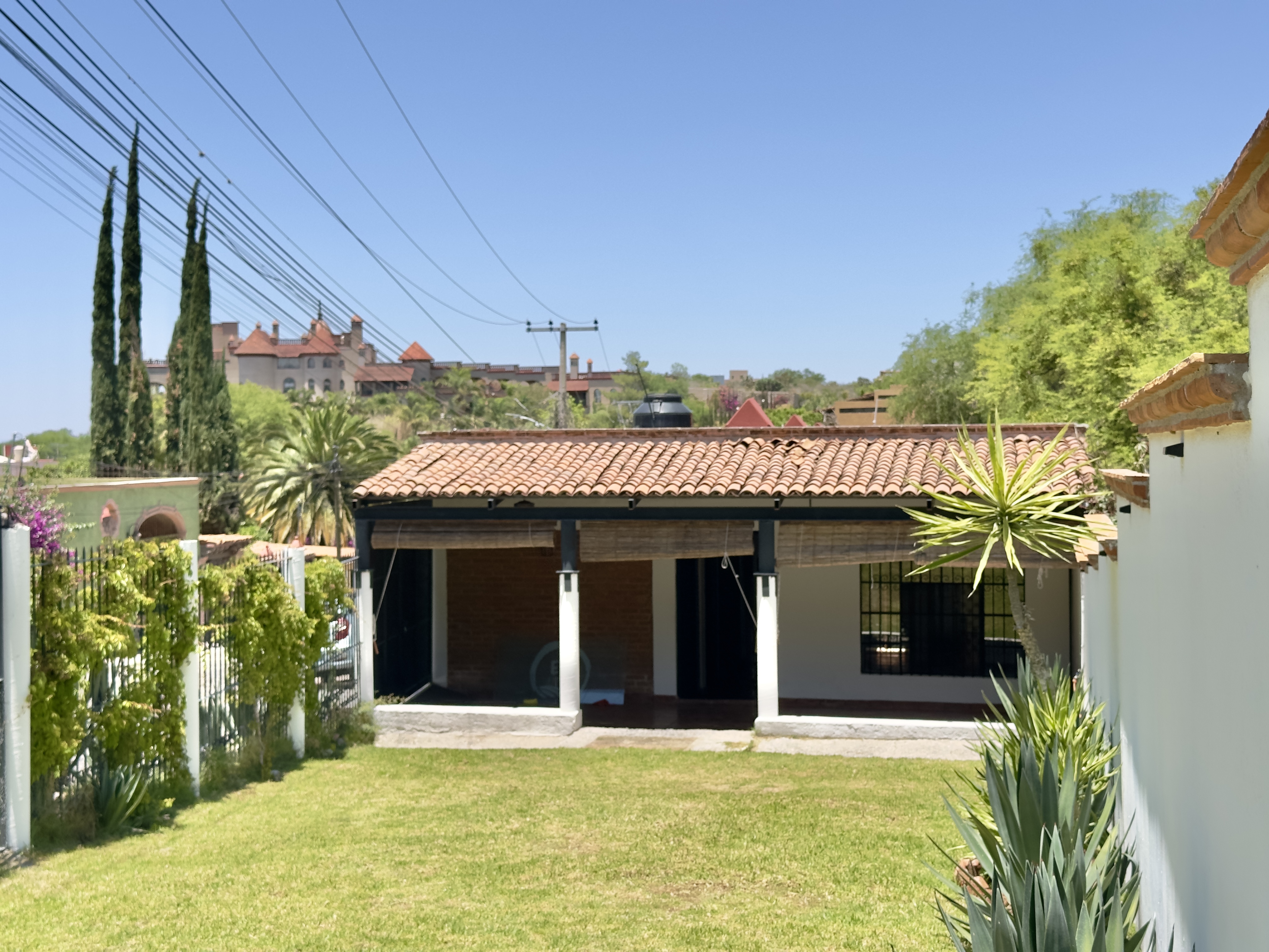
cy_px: 476
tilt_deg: -0.8
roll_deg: +0.2
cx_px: 634
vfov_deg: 30.3
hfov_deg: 39.7
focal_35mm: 48
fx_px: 1760
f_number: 1.78
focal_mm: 6.86
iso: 64
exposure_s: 1/3597
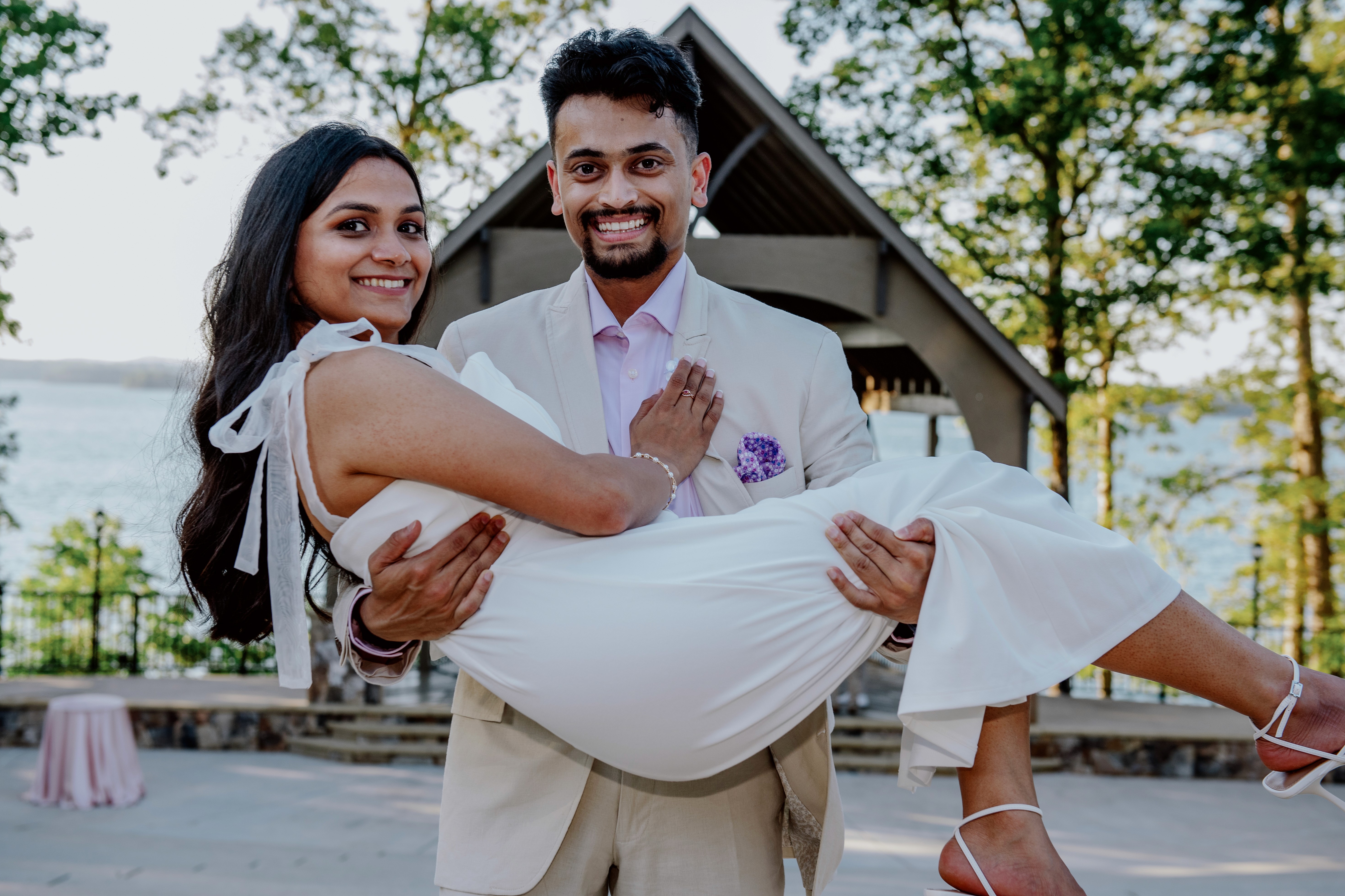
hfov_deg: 37.5
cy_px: 446
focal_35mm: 53
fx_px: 1980
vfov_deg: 25.5
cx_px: 661
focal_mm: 52
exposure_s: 1/200
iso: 400
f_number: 5
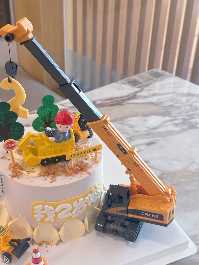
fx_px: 368
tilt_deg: -33.7
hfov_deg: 30.3
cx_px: 100
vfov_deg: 39.7
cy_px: 132
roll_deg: -1.3
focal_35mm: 48
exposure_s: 1/50
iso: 125
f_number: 1.78
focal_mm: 6.86
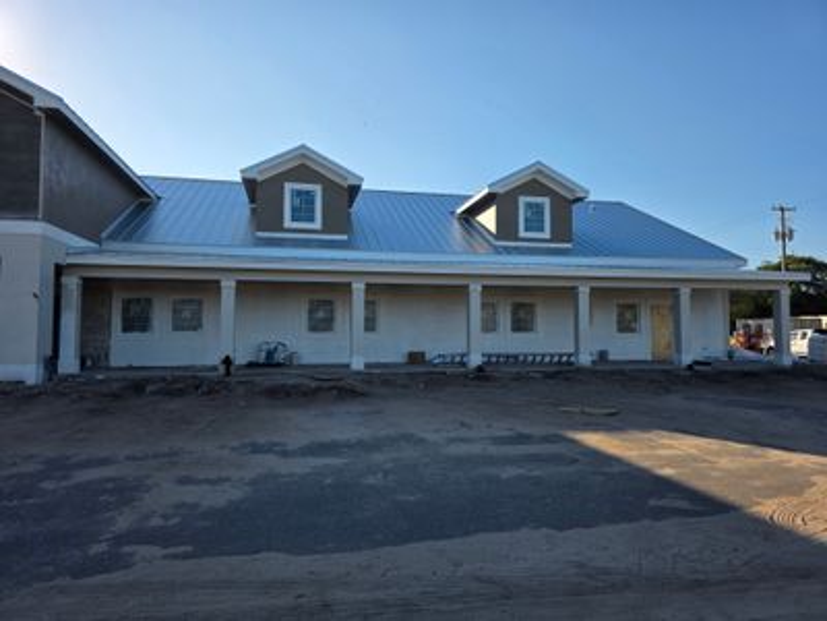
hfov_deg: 73.9
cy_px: 310
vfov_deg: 58.9
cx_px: 414
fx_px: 549
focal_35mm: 23
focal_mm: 6.3
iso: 80
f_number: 1.7
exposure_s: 1/4650
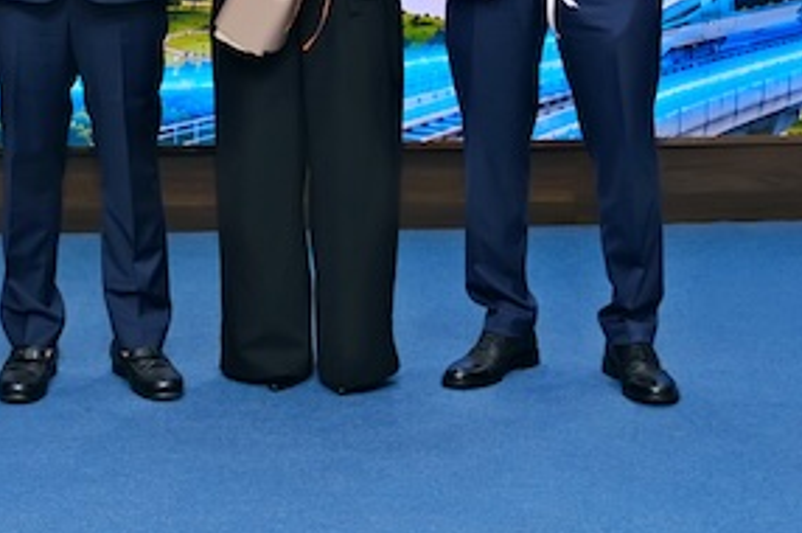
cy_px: -168
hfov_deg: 19.1
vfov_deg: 12.7
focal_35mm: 104
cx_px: 0
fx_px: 2314
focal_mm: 22
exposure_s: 1/160
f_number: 2.8
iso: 640
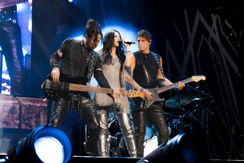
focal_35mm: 105
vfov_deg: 13.0
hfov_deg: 19.5
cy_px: 82
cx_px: 122
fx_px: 712
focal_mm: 105
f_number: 8
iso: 1600
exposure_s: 1/160
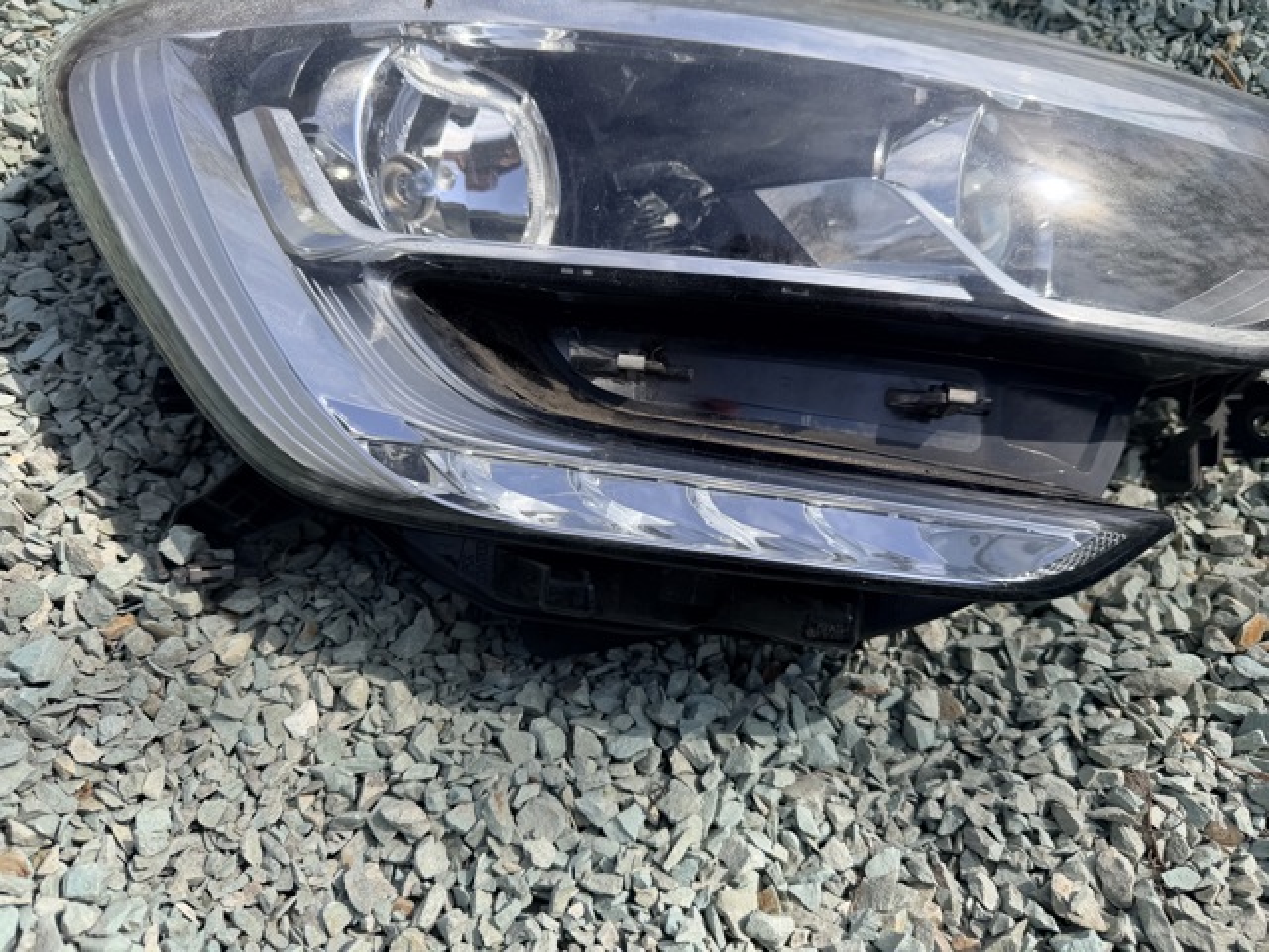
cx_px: 634
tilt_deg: -36.7
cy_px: 476
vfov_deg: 56.8
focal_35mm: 24
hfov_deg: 71.6
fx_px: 880
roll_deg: -3.4
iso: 80
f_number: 1.78
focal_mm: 6.76
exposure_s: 1/6711
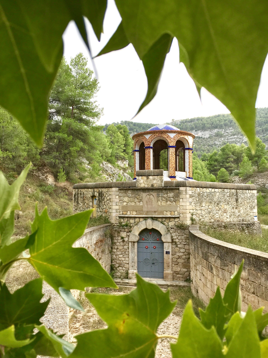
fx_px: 299
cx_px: 134
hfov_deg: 48.2
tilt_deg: +4.5
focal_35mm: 29
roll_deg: -0.4
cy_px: 179
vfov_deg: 61.7
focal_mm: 4.15
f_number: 2.2
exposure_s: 1/430
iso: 25
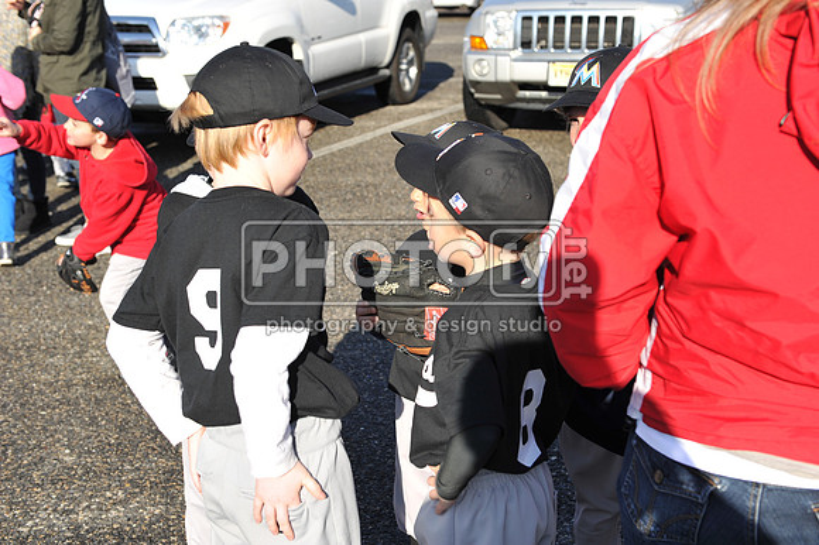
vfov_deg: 27.0
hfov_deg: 39.6
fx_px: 1137
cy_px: 272
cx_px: 410
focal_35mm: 50
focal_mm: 50
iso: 200
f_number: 5
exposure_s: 1/500
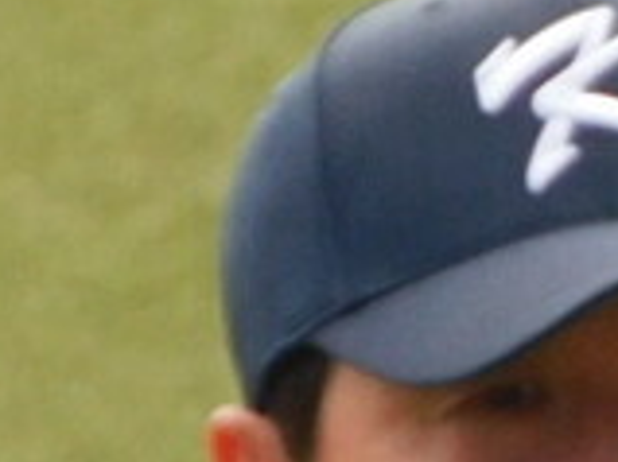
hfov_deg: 0.3
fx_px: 107769
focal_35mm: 6041
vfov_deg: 0.2
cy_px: 1561
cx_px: 447
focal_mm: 143.3
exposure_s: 1/250
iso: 180
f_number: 5.6
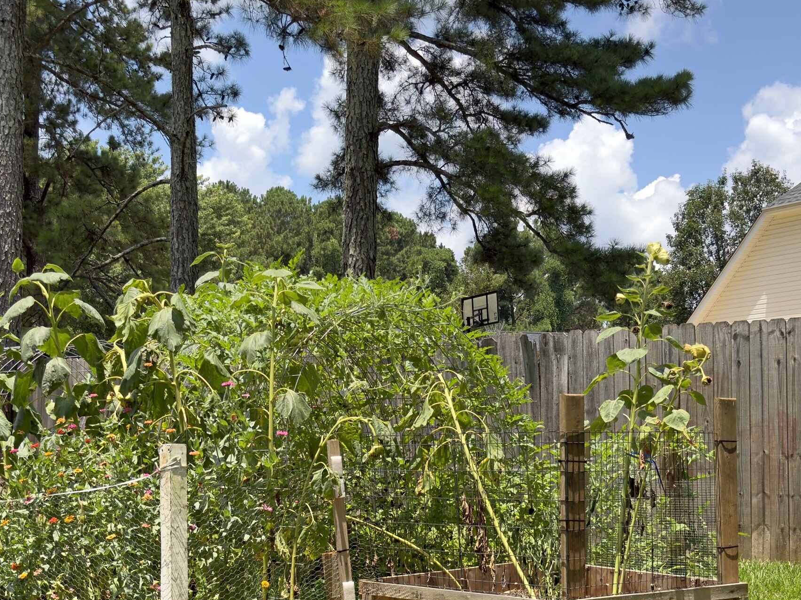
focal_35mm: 63
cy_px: 426
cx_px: 293
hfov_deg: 30.6
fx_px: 1458
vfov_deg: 23.1
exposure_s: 1/2778
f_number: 1.78
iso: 100
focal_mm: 6.76
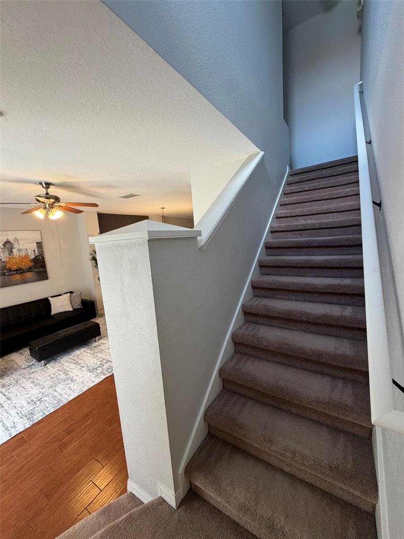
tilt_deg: -8.4
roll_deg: +3.9
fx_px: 218
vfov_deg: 102.1
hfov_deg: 85.7
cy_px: 270
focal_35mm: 14
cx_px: 202
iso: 200
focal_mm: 2.22
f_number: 2.2
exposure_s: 1/120
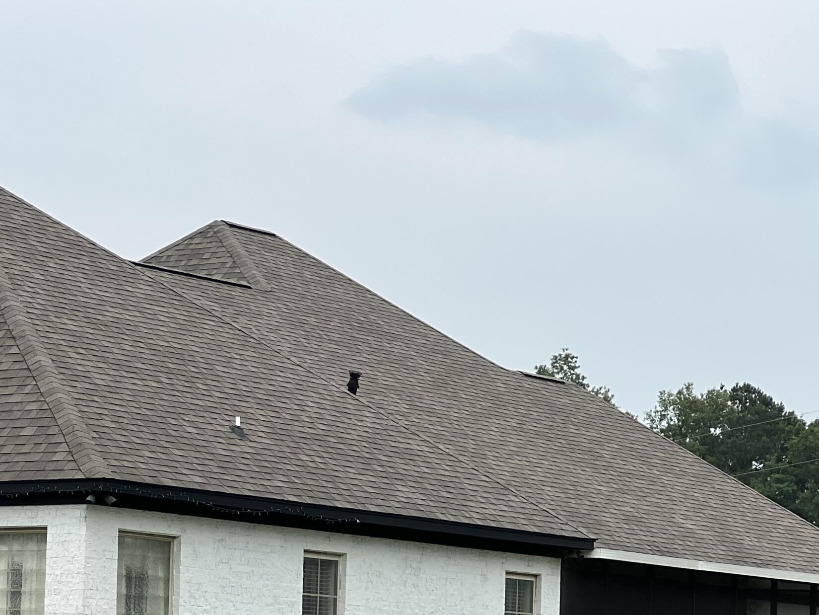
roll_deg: -1.6
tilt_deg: +2.7
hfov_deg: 14.1
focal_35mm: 140
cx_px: 236
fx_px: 3313
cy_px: 533
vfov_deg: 10.5
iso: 32
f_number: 2.8
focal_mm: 9
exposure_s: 1/803
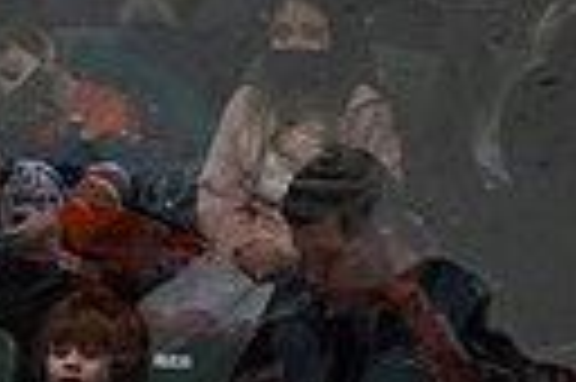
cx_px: -518
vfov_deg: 0.5
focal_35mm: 2717
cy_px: 852
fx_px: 43416
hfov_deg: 0.8
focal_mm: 600
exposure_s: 1/800
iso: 1600
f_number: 4
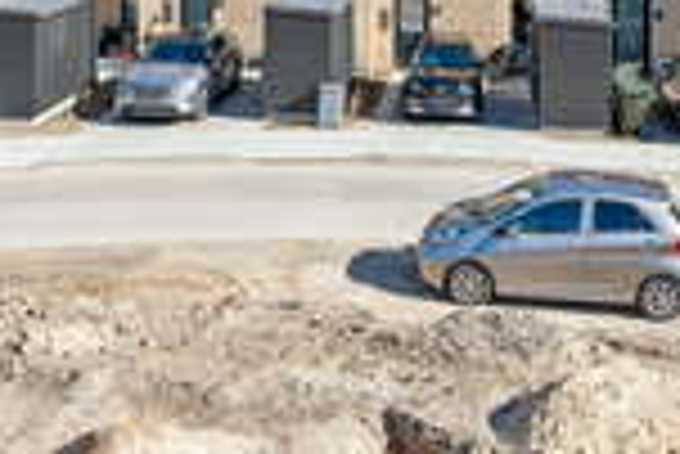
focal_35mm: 51
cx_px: 360
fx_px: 972
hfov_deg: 38.6
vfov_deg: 23.3
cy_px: -139
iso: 1250
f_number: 5
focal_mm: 18.5
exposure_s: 1/8000
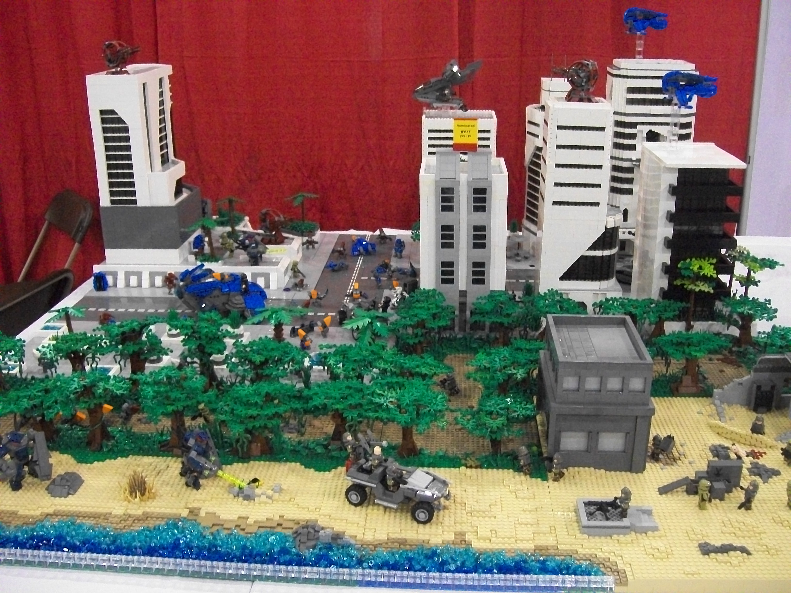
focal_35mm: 36
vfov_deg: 39.7
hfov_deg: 51.4
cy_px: 296
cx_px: 396
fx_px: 823
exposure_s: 1/60
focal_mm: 6
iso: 591
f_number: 2.7
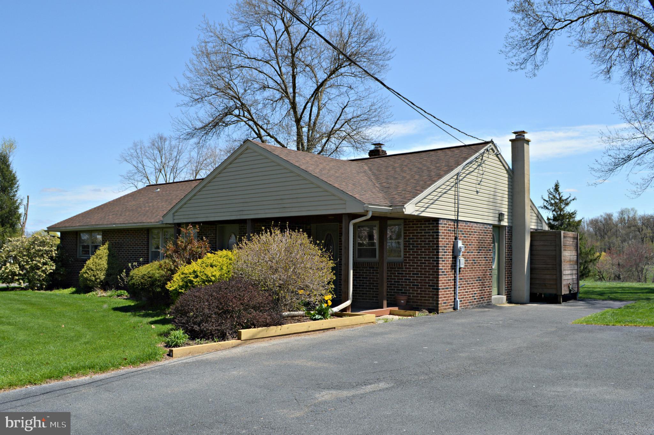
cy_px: 218
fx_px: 490
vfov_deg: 47.9
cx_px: 327
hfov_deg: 67.4
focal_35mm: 27
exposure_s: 1/400
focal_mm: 18
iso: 100
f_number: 8
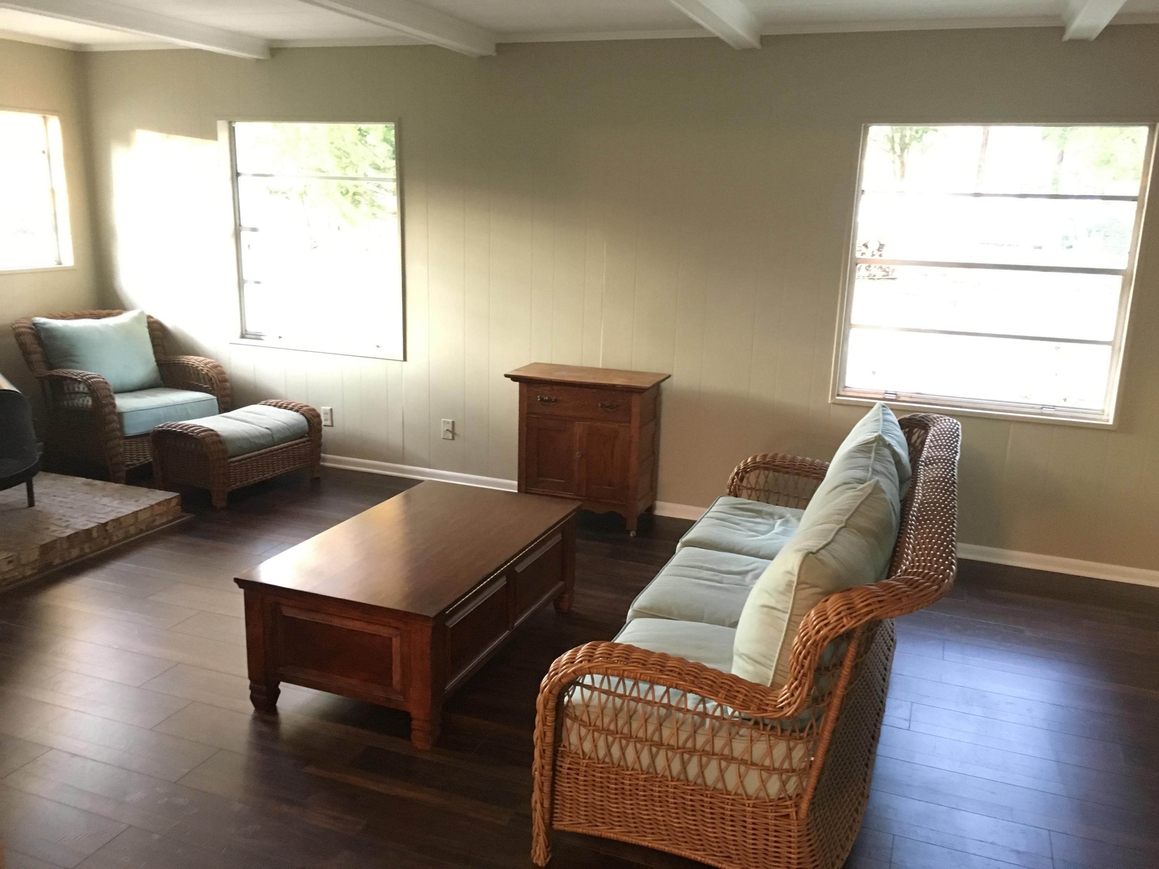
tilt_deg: -13.9
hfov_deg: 61.7
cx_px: 580
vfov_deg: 48.2
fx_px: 971
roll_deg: -1.2
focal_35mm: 29
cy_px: 434
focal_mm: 4.15
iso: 400
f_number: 2.2
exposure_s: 1/15
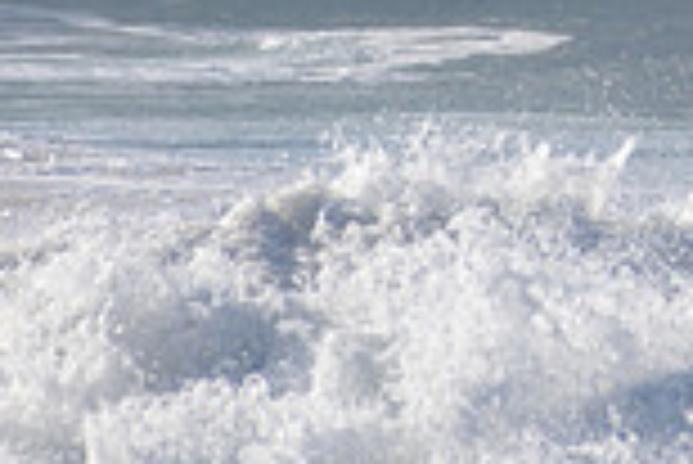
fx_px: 54547
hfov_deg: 0.7
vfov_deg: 0.5
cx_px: 644
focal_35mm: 2831
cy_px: -196
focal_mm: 500
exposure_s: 1/2000
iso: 280
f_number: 5.6
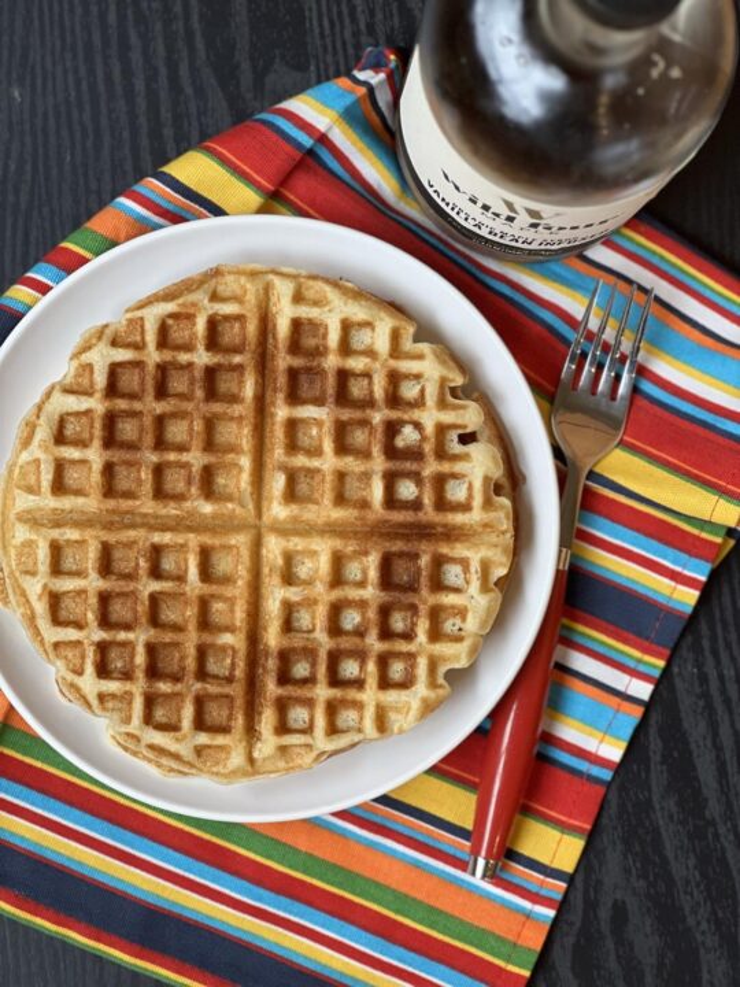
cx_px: 370
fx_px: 2195
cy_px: 494
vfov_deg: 25.3
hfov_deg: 19.1
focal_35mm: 77
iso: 160
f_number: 2.8
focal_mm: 9
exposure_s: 1/60
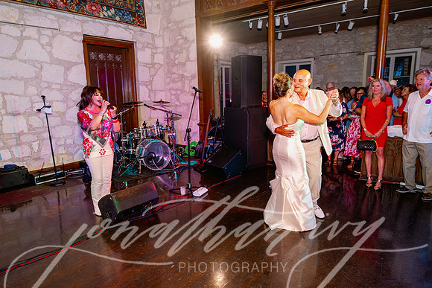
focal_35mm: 24
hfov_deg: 73.7
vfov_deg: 53.2
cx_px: 216
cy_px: 144
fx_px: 288
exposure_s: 1/160
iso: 1000
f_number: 3.5
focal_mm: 24
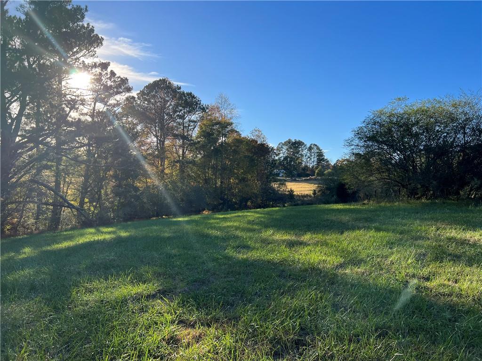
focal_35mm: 26
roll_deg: -1.0
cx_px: 241
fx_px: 362
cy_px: 180
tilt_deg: +0.1
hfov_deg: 67.3
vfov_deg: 53.1
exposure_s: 1/2762
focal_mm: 5.7
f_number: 1.5
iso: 50
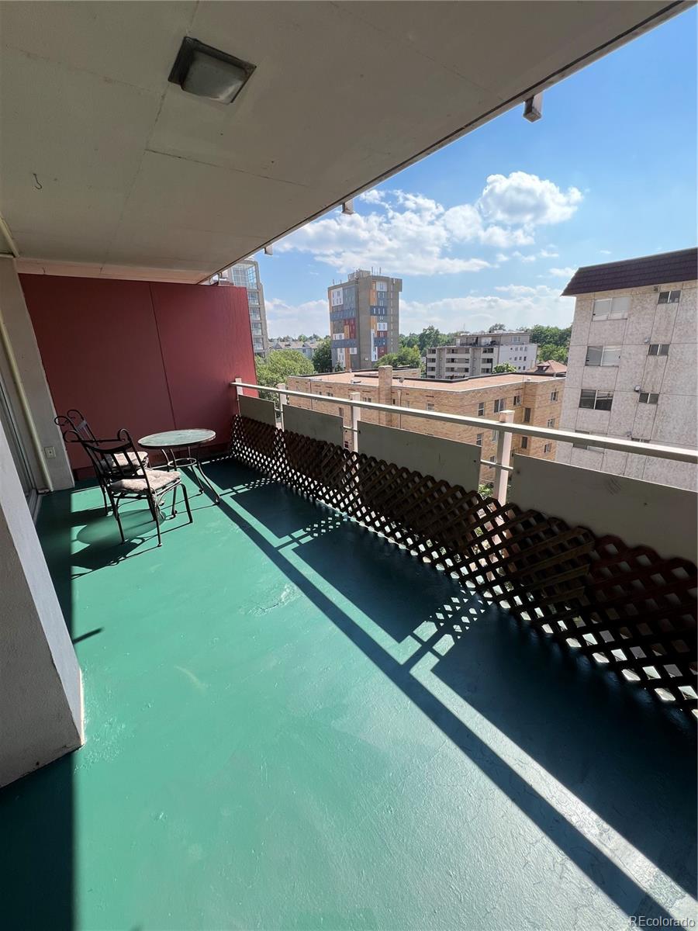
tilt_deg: -18.7
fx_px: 350
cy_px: 466
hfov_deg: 89.9
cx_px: 349
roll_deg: +2.9
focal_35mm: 13
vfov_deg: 106.2
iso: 32
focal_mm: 1.57
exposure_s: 1/661
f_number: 1.8
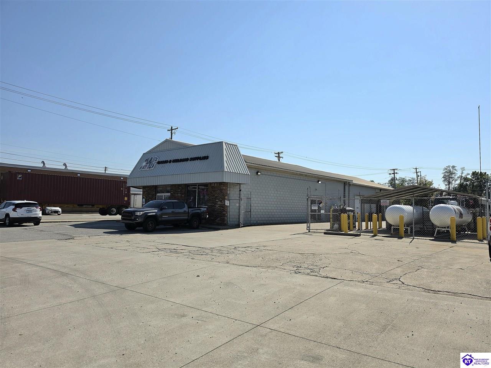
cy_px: 184
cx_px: 246
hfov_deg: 73.9
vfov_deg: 58.9
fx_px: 326
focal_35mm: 23
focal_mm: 6.5
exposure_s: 1/10000
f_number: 1.4
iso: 32
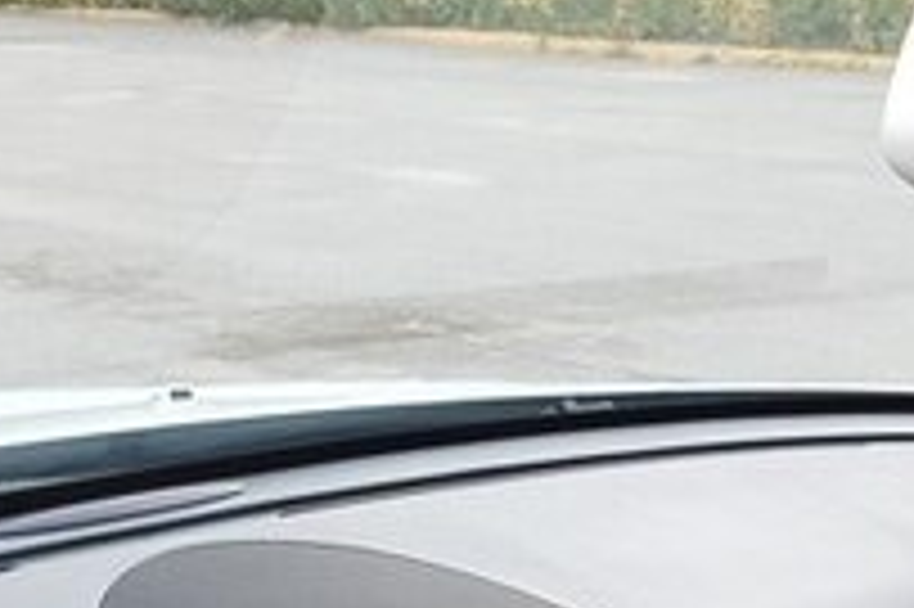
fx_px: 2232
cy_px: 1016
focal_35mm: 88
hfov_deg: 22.8
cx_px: 189
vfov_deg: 14.1
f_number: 1.7
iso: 200
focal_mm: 4.2
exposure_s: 1/30
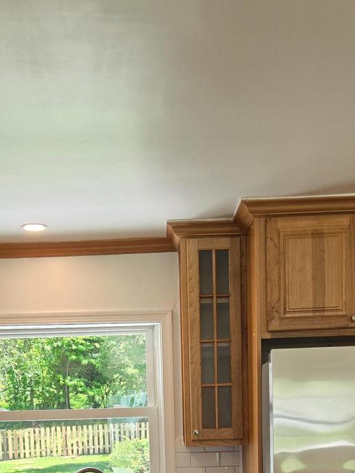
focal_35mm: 52
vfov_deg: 32.9
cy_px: 500
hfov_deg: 28.0
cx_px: 153
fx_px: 710
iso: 80
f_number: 1.8
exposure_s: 1/180
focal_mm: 5.4
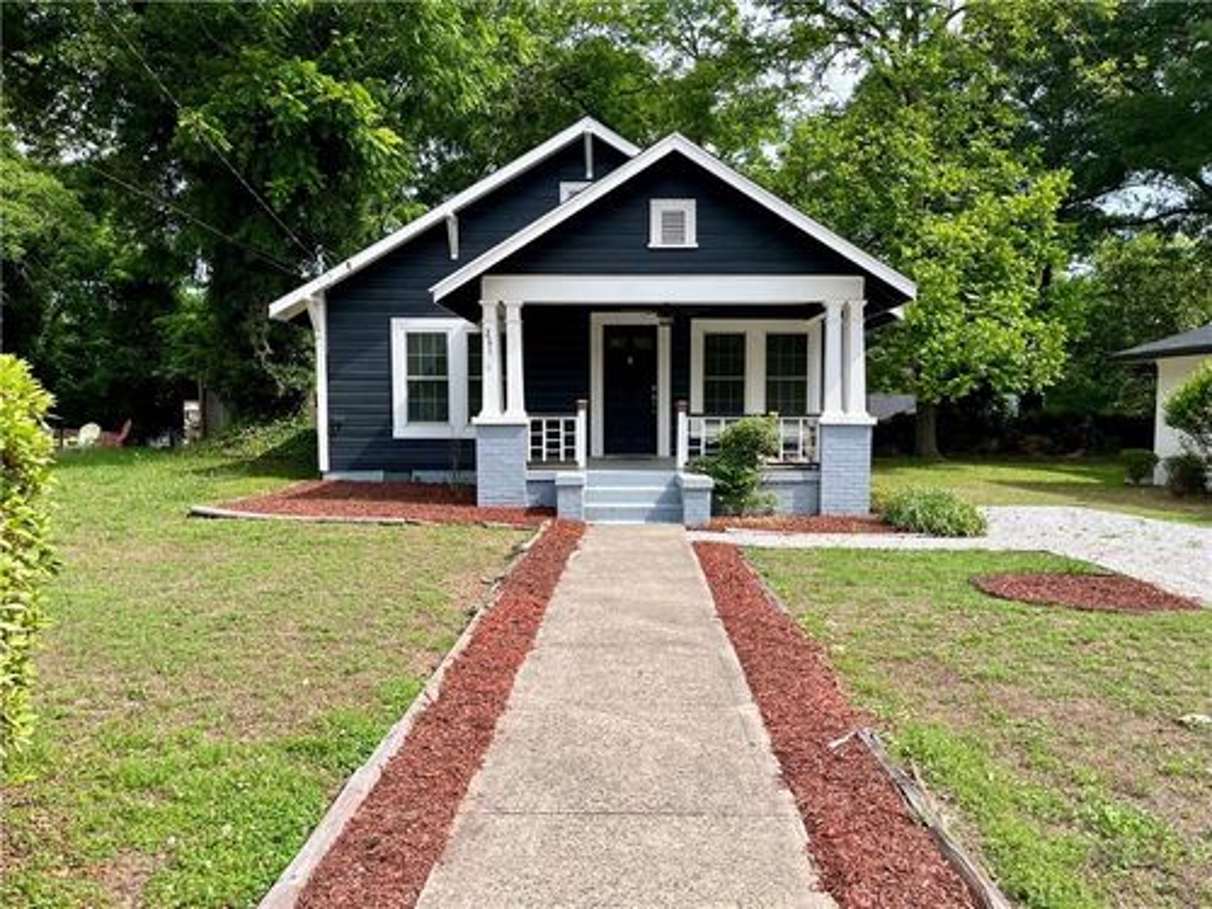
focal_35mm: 26
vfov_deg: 53.1
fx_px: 910
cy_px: 454
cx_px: 606
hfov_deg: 67.3
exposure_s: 1/2268
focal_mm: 5.1
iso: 50
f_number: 1.6
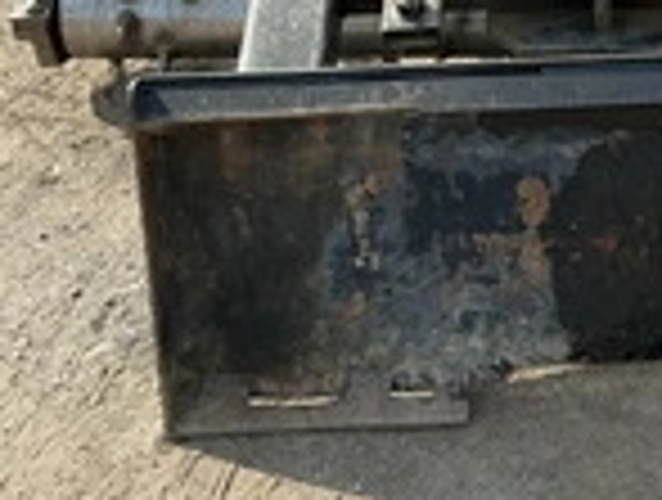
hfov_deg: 24.5
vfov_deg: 18.7
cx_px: 653
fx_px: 1457
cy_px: -45
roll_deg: +0.3
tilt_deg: -29.6
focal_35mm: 76
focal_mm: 3
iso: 25
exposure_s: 1/929
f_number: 1.8
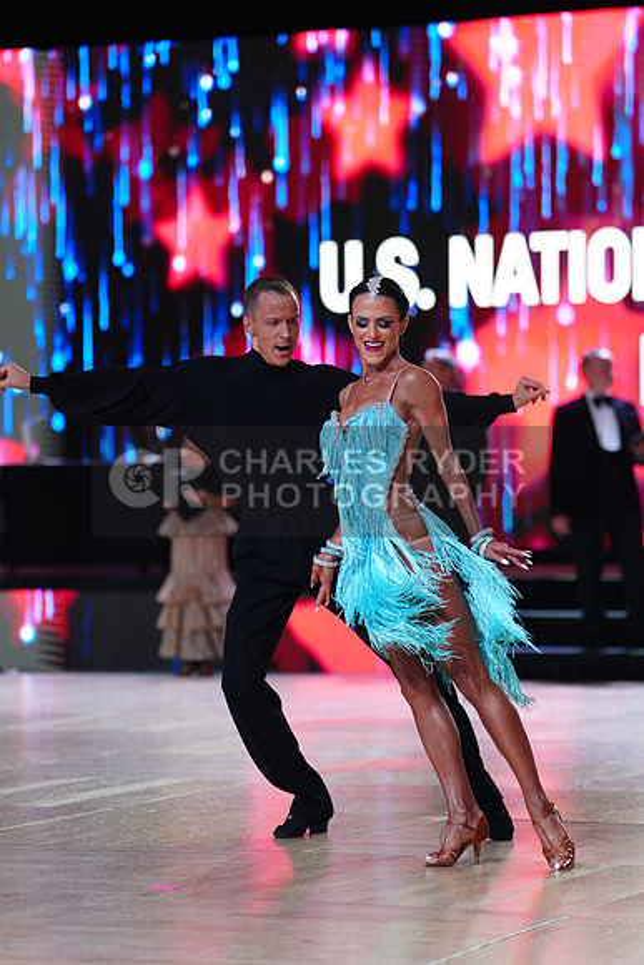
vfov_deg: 16.6
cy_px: 482
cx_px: 322
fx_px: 3298
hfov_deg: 11.2
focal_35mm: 123
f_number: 2.8
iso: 640
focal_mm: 123
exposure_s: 1/500
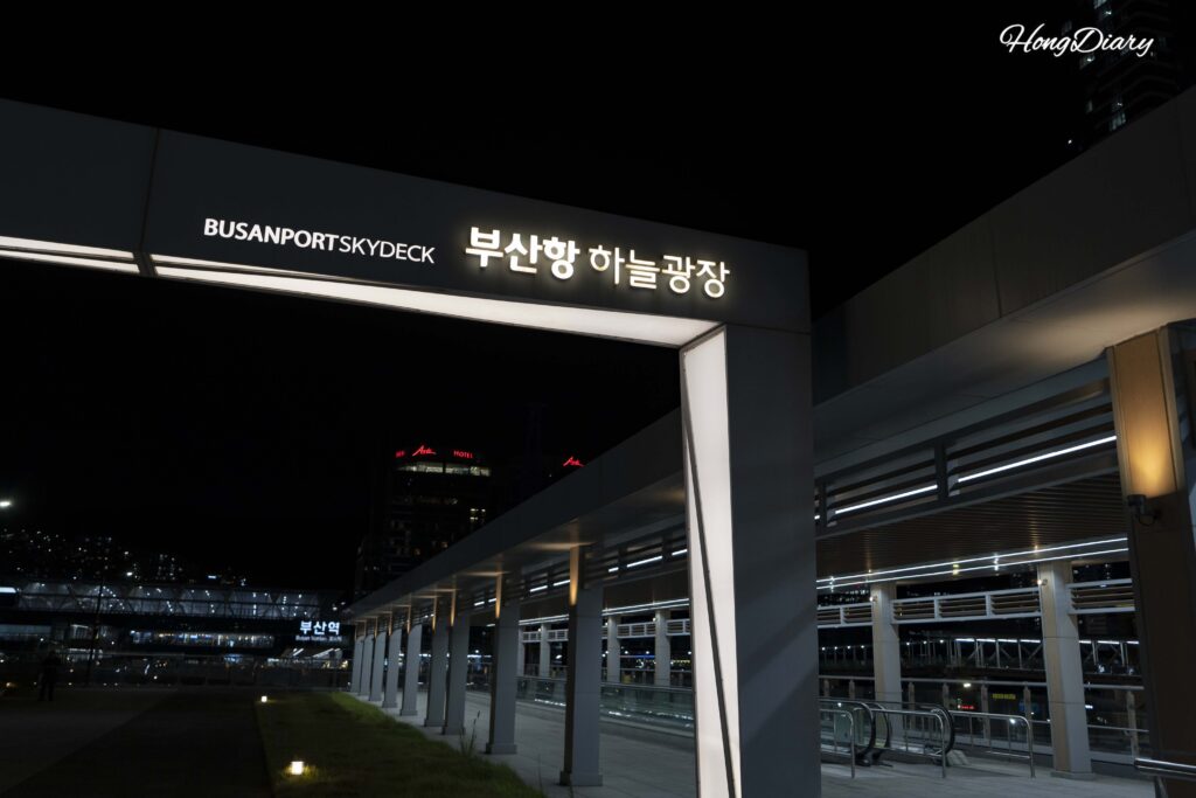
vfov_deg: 42.3
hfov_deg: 60.3
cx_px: 598
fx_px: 1030
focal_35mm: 31
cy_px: 399
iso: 1600
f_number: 4.5
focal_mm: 31
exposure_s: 1/160
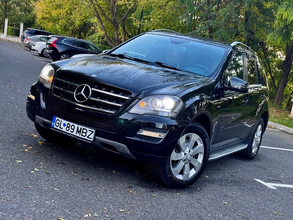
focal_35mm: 48
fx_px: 406
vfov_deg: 30.3
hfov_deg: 39.7
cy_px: 110
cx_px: 146
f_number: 1.78
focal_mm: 6.76
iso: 100
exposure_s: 1/89
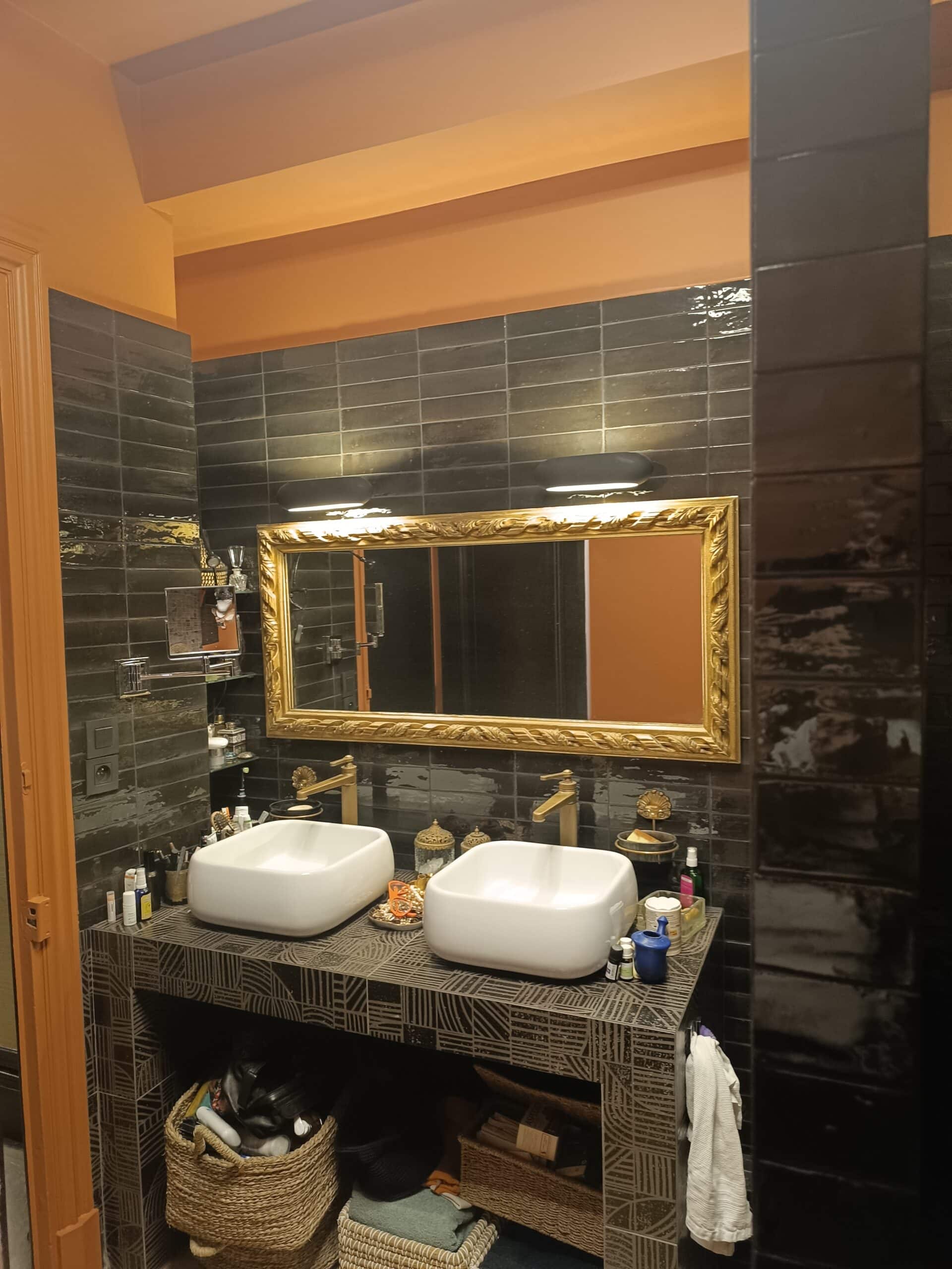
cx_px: 476
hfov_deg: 56.8
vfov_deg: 71.6
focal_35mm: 24
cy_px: 634
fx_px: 880
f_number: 1.65
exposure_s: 1/33.3
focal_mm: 6.14
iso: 1033
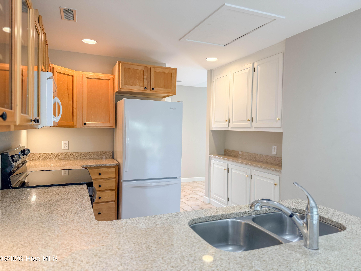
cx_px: 180
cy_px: 136
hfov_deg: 71.6
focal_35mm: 24
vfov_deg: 56.8
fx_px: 250
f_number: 1.8
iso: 200
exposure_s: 1/120
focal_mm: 6.76
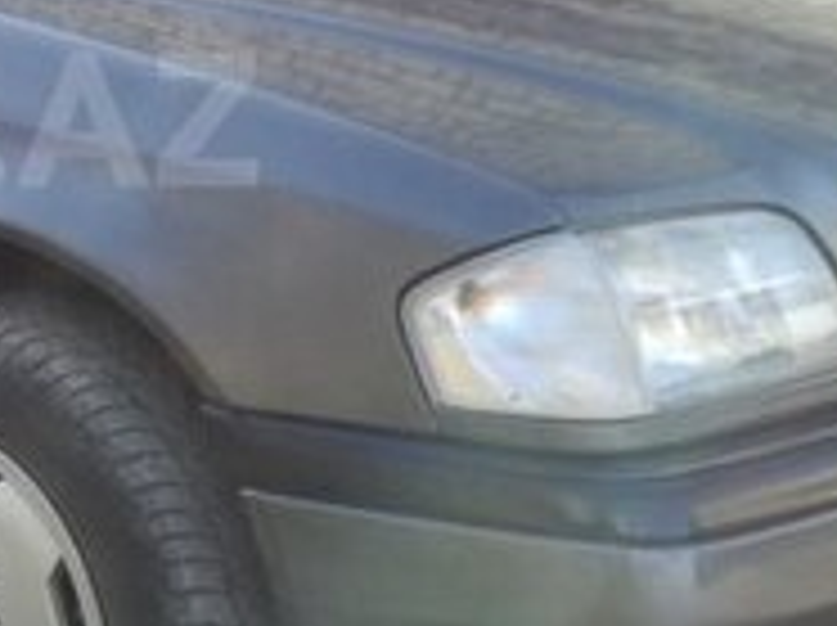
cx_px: -202
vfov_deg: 15.3
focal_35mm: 96
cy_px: 119
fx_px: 2318
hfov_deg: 19.2
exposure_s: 1/238
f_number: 2
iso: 50
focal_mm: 3.79
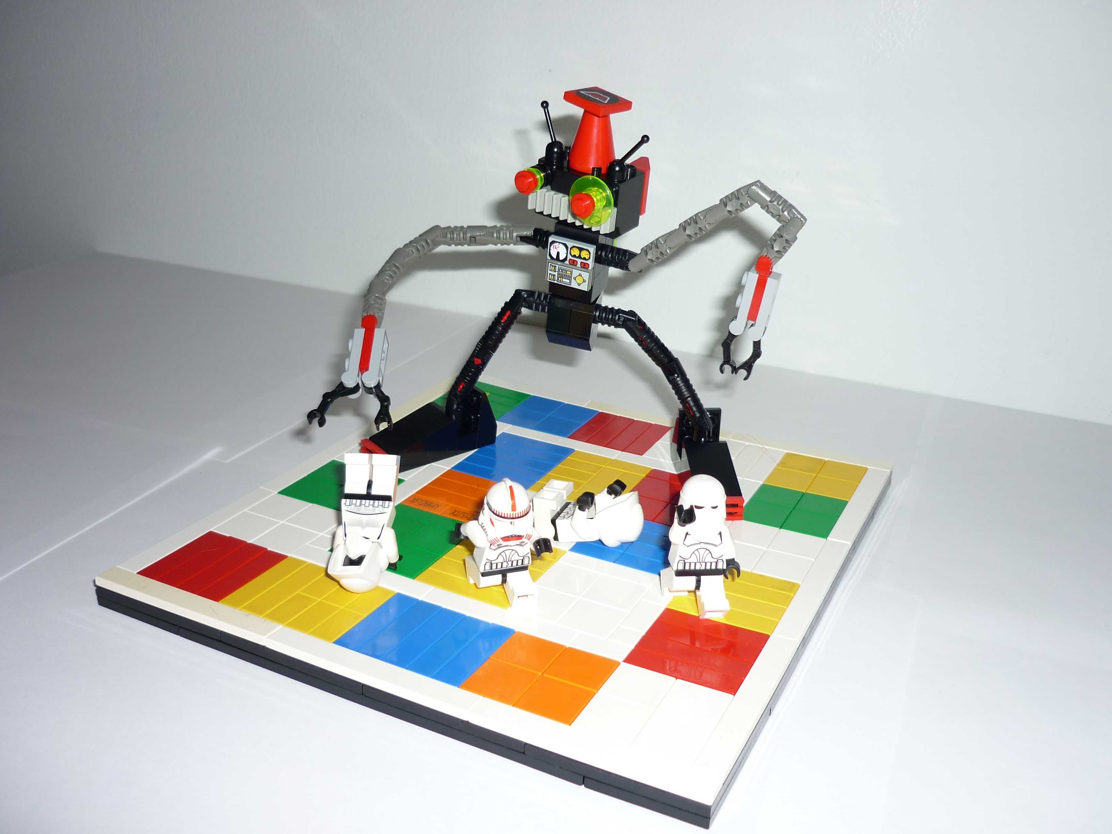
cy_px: 417
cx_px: 556
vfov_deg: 42.9
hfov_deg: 55.4
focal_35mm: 33
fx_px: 1060
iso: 100
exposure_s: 1/30
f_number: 2.8
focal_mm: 5.5
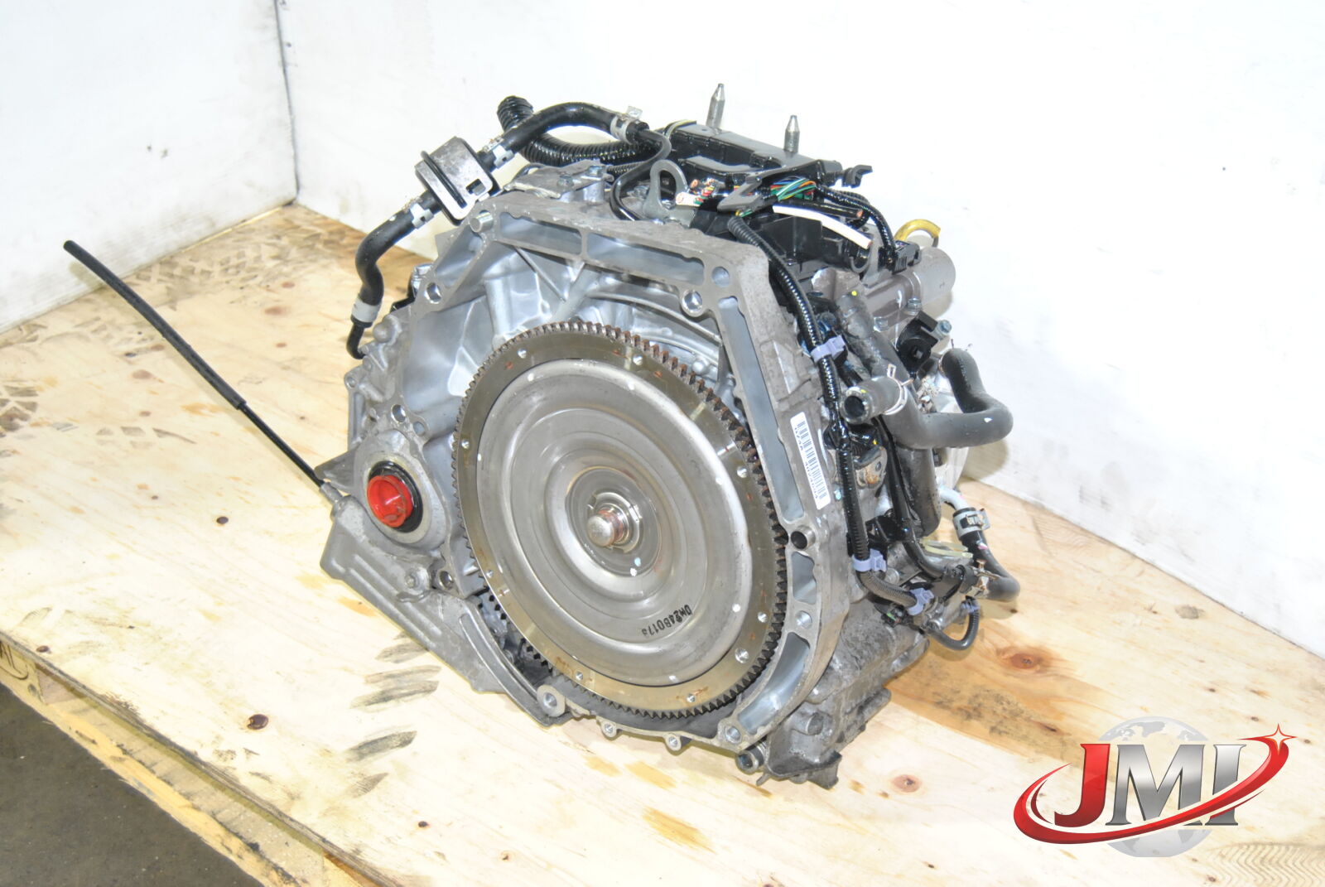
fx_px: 1769
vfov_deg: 28.2
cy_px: 444
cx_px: 662
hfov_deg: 41.1
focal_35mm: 48
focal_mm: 32
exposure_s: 1/60
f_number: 5
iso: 800
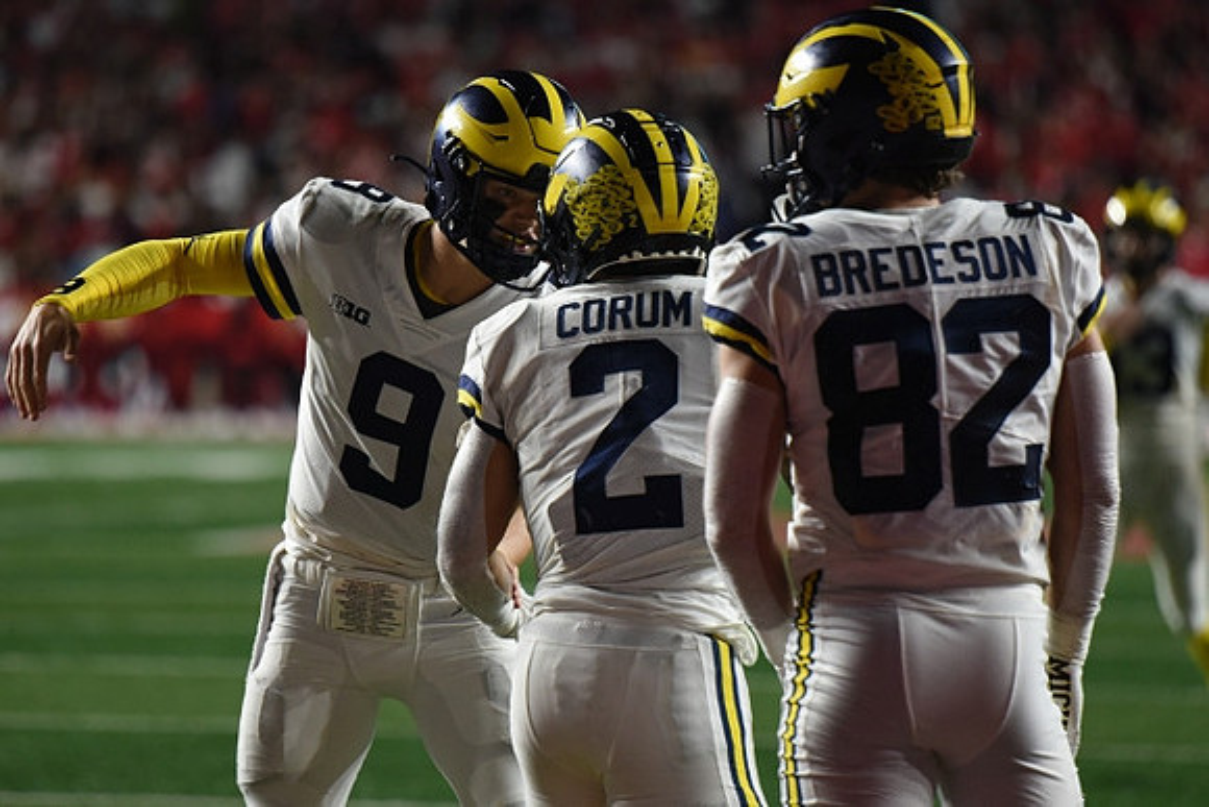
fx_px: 6718
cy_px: 404
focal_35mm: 200
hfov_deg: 10.3
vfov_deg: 6.9
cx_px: 604
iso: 1600
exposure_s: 1/1000
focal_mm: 200
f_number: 2.8
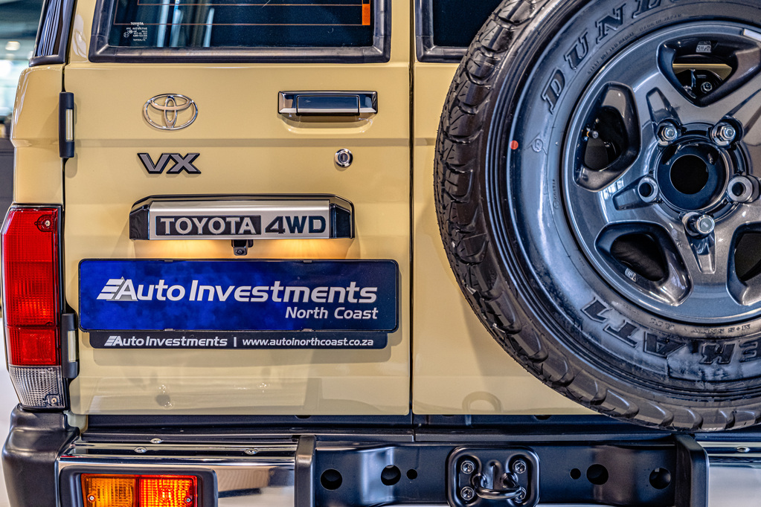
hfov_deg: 33.9
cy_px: 254
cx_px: 380
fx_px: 1247
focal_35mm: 59
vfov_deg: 23.0
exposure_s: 1/200
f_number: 2.8
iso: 1250
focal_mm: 59
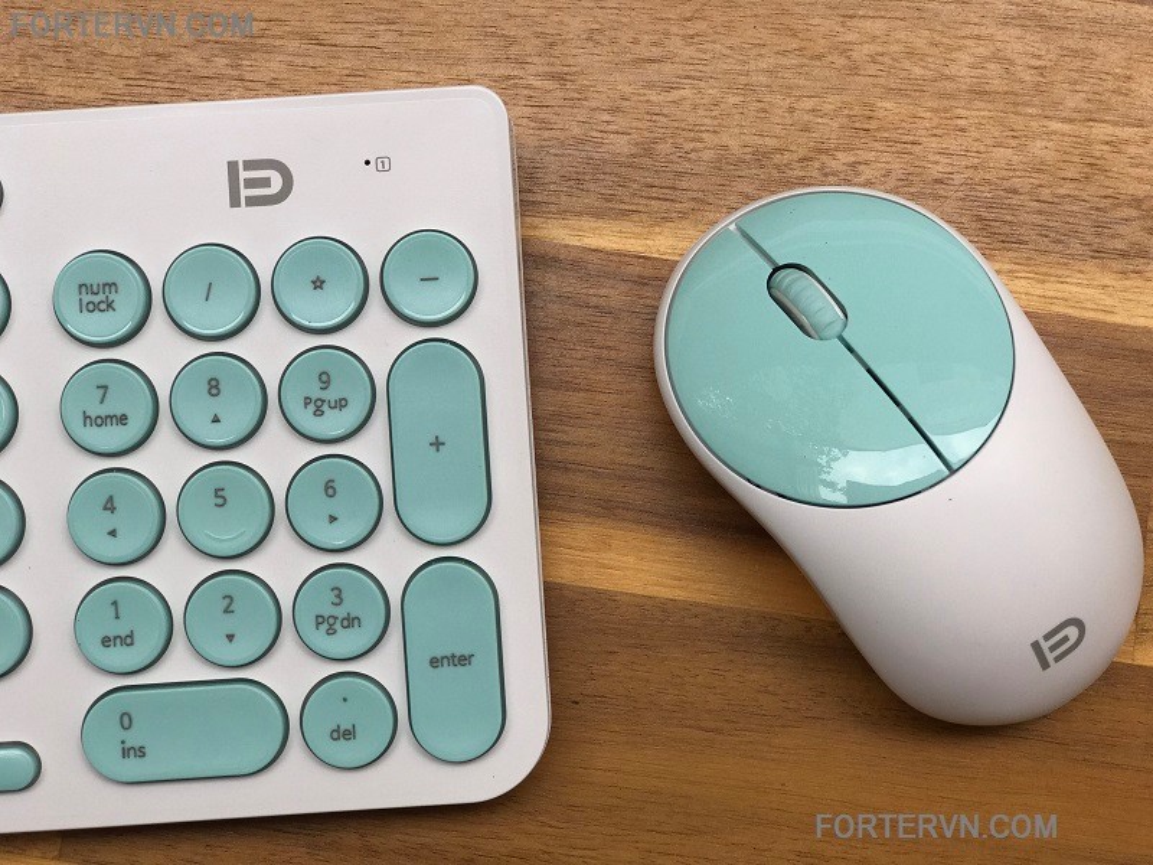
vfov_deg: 25.7
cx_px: 576
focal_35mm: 57
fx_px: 1899
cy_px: 432
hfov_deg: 33.8
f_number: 2.8
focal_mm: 6.6
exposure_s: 1/217
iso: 20
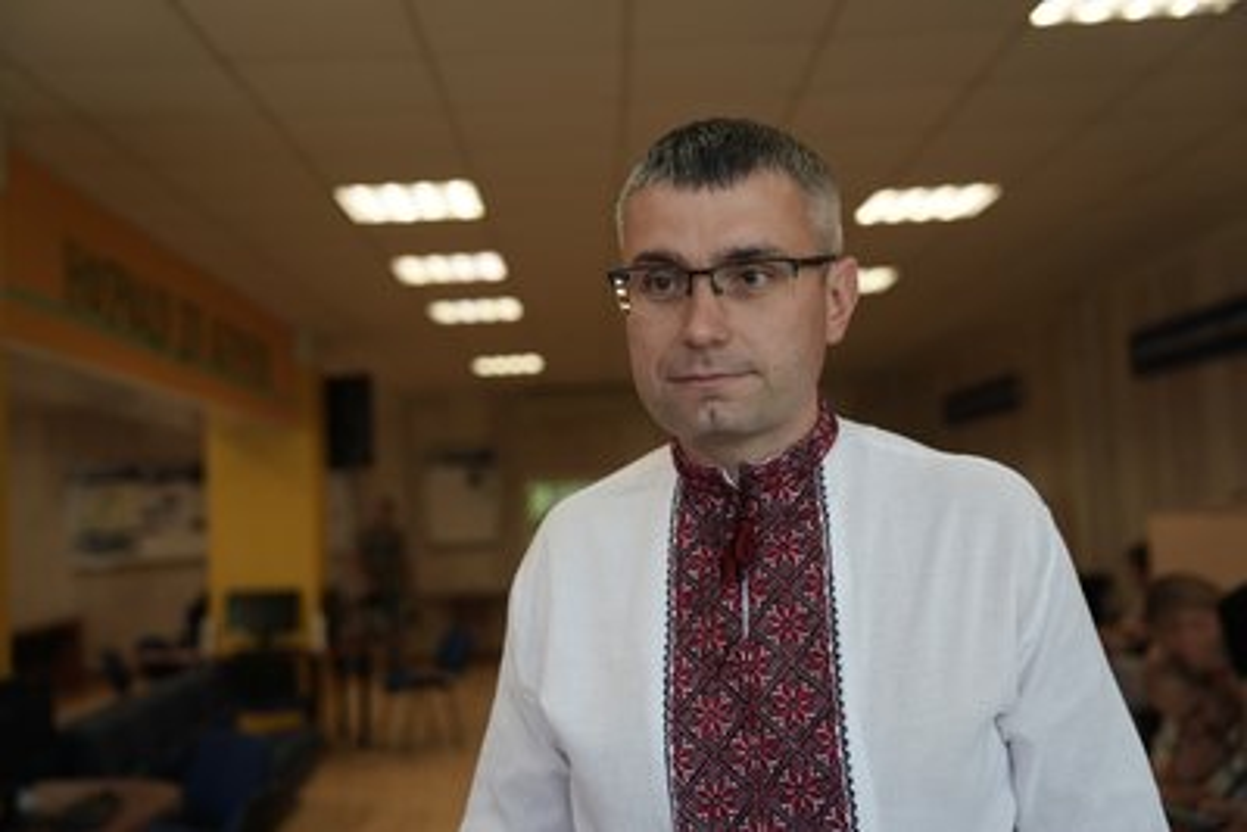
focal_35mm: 44
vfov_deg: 30.5
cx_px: 624
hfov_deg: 44.5
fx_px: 1525
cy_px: 416
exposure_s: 1/100
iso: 400
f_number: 2.8
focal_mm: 44
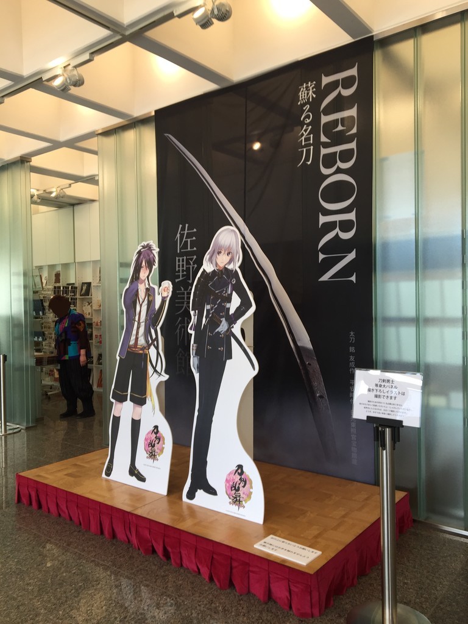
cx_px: 234
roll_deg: +0.0
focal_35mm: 29
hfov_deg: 48.2
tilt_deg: -0.3
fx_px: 523
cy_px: 312
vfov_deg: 61.7
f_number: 2.2
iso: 40
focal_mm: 4.15
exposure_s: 1/60
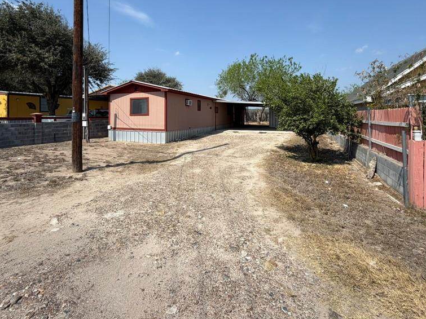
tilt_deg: +0.6
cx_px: 207
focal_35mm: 19
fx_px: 234
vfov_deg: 67.2
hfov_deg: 84.6
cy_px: 112
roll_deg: +0.1
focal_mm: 2.22
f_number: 2.2
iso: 20
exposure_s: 1/1235
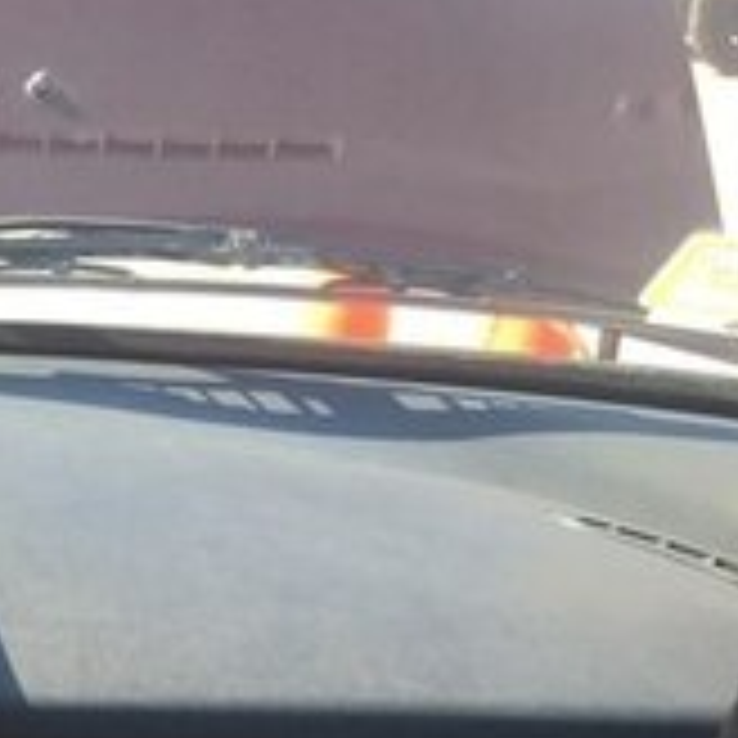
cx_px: -684
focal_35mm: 103
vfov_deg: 15.7
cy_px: 1073
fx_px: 2484
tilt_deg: -25.0
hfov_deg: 14.4
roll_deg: +0.7
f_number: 2.2
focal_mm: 4.15
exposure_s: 1/185
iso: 25
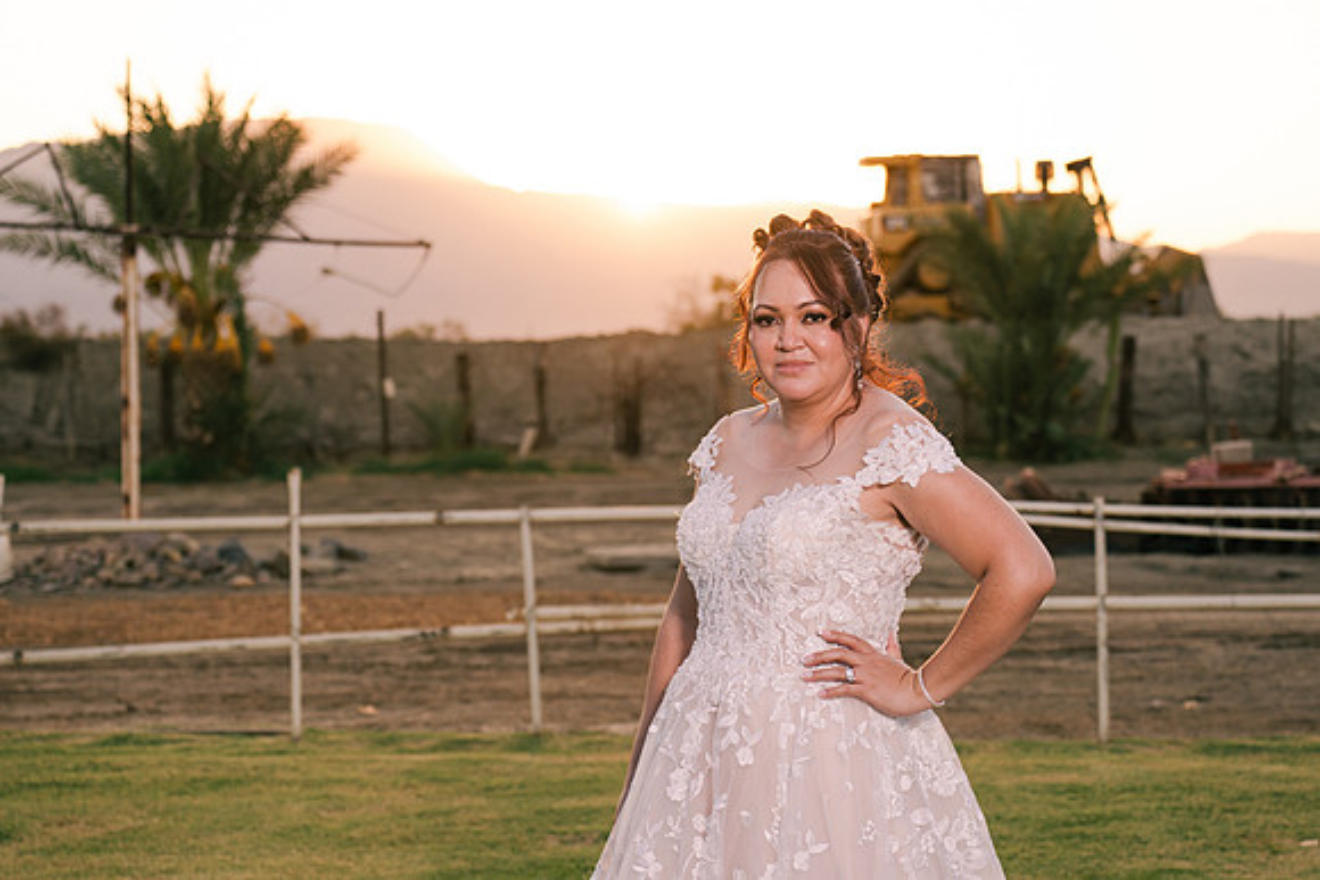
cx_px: 660
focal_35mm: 76
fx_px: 2787
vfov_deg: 18.0
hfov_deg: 26.6
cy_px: 440
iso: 200
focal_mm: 51
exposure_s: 1/640
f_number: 3.2
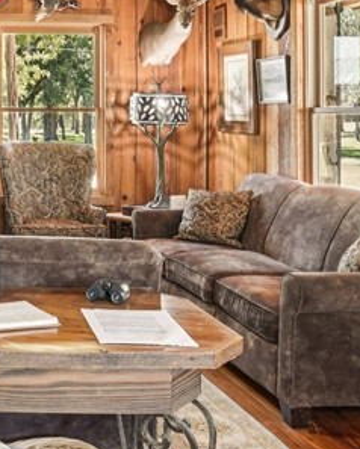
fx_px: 639
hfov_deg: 27.2
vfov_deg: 37.9
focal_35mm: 48
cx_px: -88
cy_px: 122
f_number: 8
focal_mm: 14
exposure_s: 1/6
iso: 400
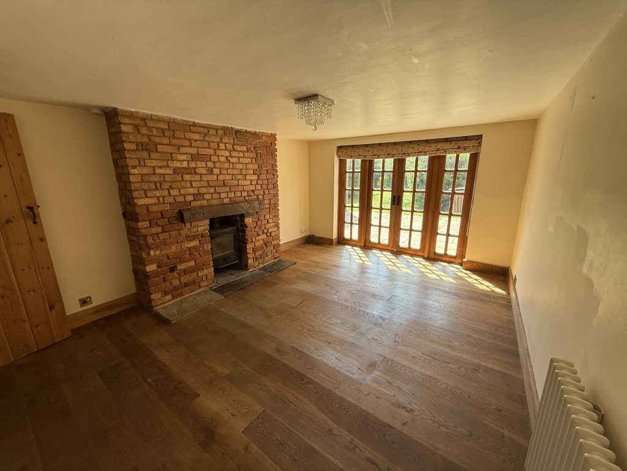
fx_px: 254
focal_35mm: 14
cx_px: 314
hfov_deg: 102.1
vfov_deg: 85.7
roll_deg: +0.2
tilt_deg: -13.6
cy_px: 236
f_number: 2.2
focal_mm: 2.22
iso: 64
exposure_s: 1/99
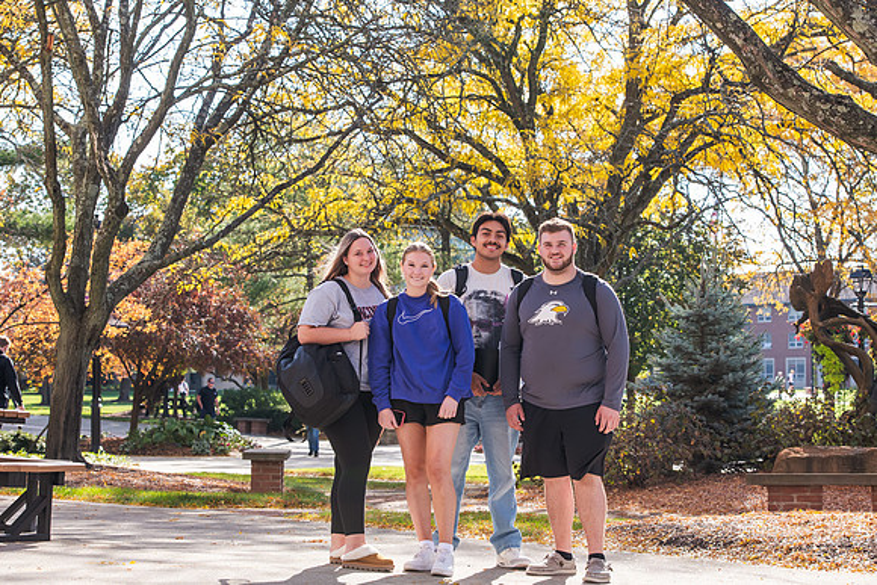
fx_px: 1827
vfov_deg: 18.2
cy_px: 292
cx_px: 438
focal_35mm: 75
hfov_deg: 27.0
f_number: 8
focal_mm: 75
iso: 400
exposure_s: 1/250
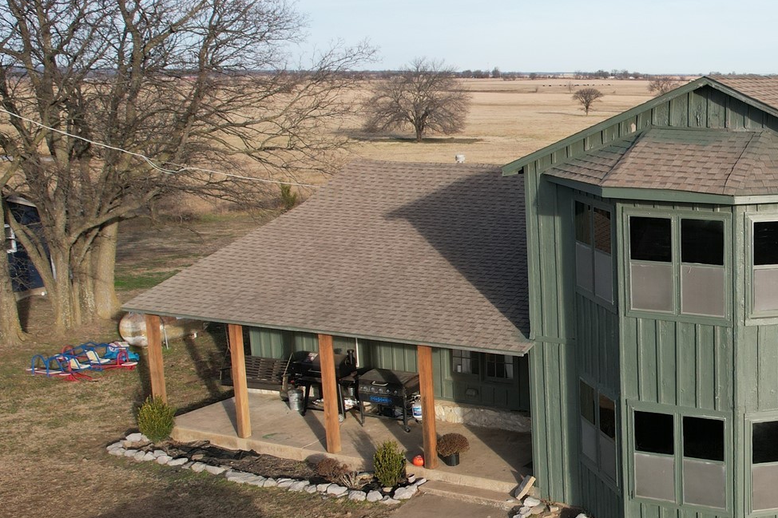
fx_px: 994
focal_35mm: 46
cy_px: 284
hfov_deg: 38.7
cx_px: 748
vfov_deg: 29.2
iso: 150
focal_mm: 8.38
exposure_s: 1/1500
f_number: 2.8
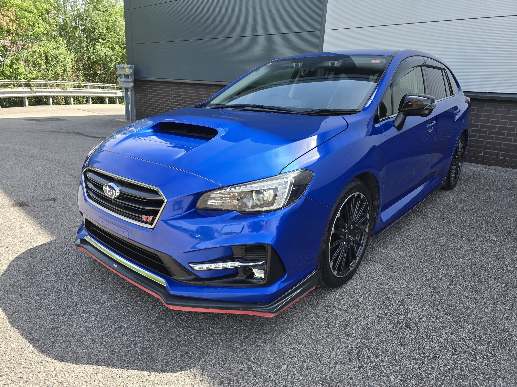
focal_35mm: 23
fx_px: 344
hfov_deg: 73.9
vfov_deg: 58.9
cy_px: 194
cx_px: 258
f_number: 1.7
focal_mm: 6.3
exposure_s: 1/256
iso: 16
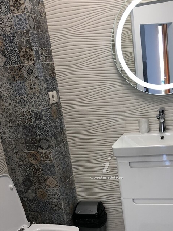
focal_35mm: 45
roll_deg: +8.5
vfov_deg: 40.9
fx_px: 300
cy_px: 173
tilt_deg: -21.4
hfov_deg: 32.0
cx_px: 113
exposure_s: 1/30
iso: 25
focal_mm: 3.99
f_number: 1.8
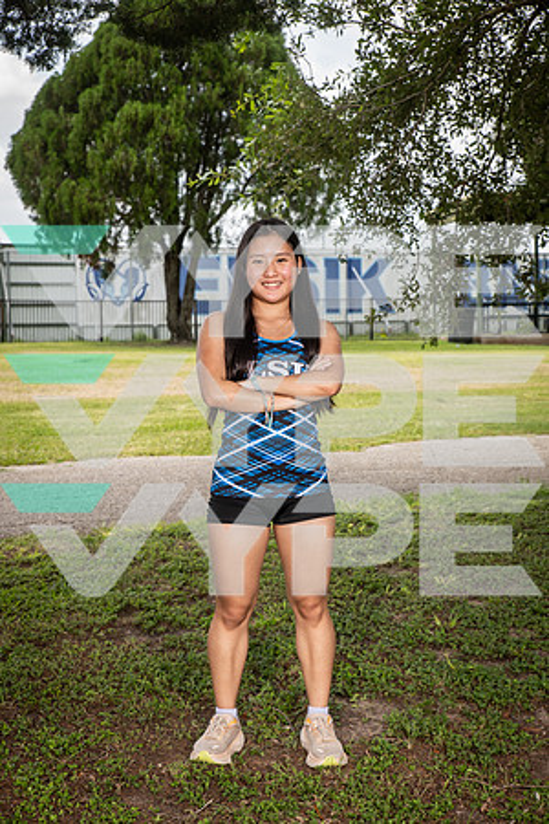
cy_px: 412
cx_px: 274
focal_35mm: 55
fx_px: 1258
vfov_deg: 36.2
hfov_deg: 24.6
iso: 250
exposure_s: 1/400
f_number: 6.3
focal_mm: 55
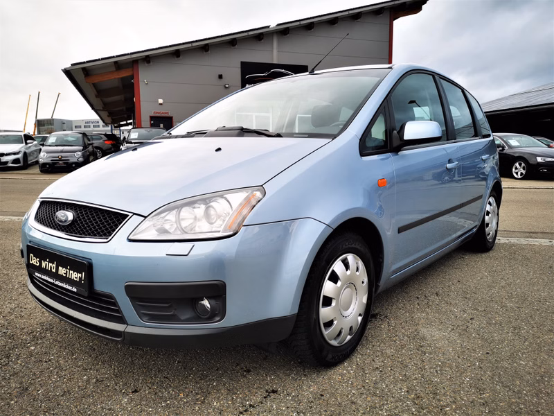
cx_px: 277
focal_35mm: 27
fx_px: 432
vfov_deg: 51.4
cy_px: 208
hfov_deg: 65.3
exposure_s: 1/264
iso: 50
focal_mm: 5.58
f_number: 1.8
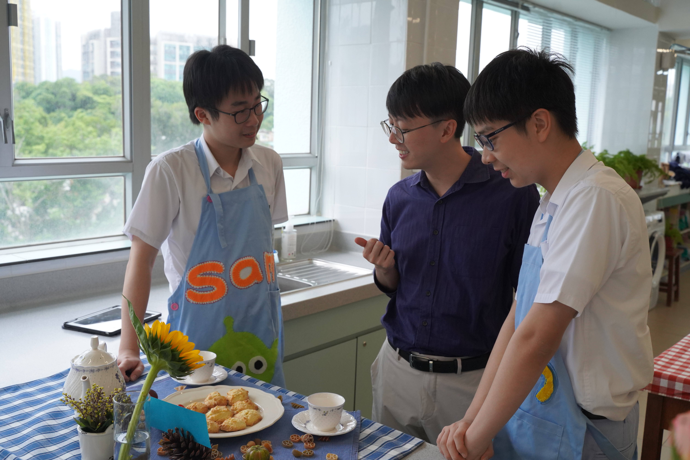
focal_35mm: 37
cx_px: 345
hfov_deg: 51.9
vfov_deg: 35.9
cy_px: 230
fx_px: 709
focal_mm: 37
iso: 2500
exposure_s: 1/800
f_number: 5.6
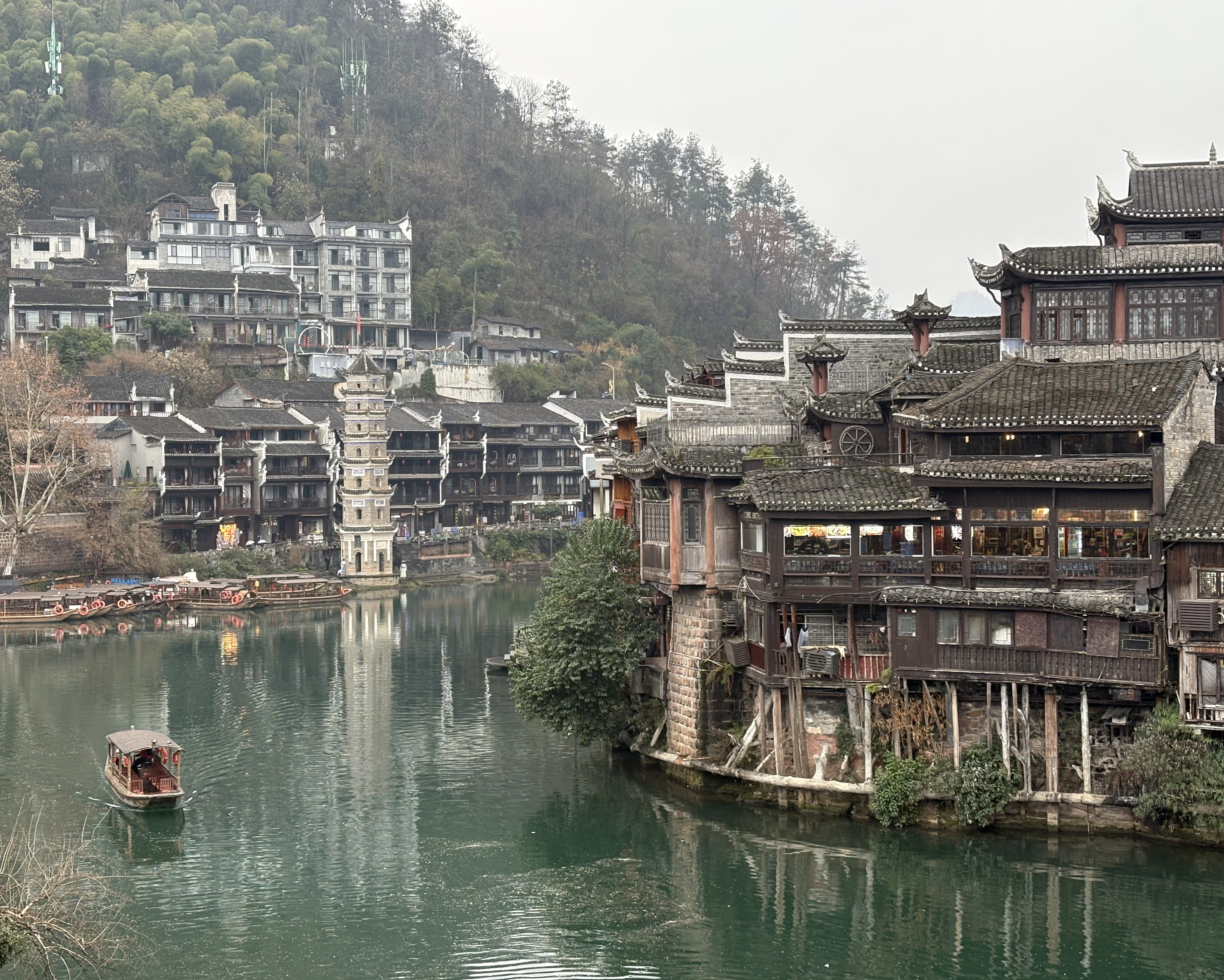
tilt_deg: -0.8
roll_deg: +0.7
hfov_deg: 34.1
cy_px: 494
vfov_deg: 27.6
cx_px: 565
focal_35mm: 55
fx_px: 1992
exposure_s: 1/71
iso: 50
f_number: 1.6
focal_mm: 5.96
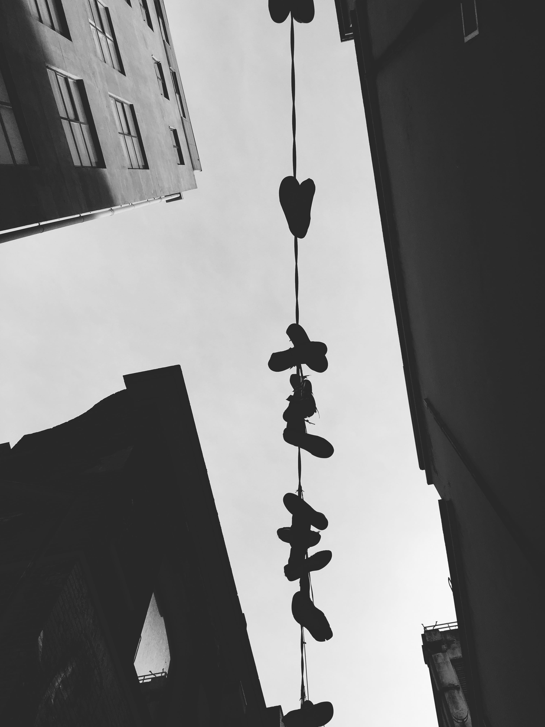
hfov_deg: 48.2
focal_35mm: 29
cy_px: 364
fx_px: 609
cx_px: 272
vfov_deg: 61.7
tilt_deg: +74.6
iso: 25
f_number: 2.2
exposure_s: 1/2653
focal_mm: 4.15
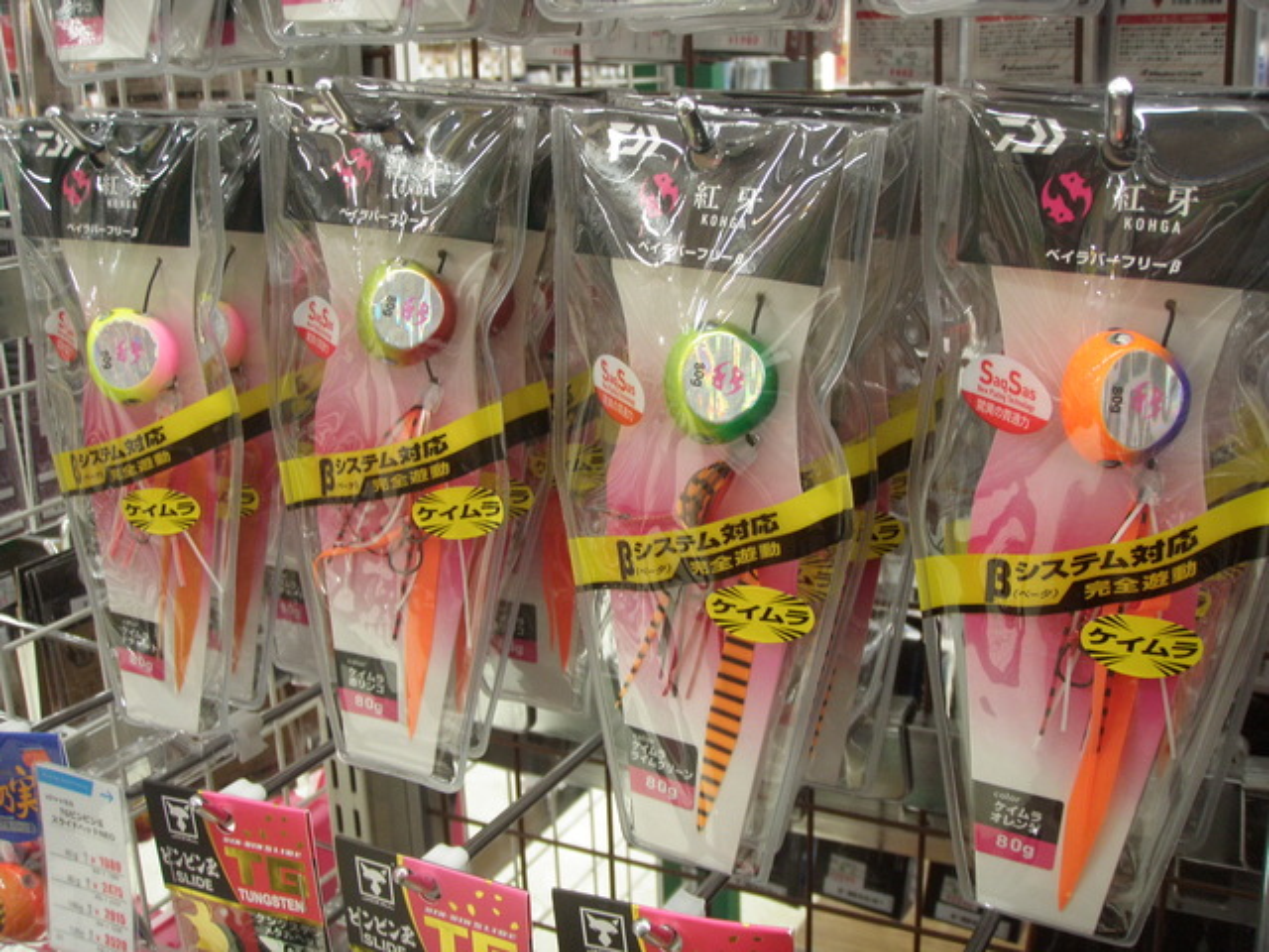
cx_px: 634
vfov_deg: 37.7
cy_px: 476
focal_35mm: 38
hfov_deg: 49.0
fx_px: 1393
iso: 200
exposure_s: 1/20
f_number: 3.5
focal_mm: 6.7
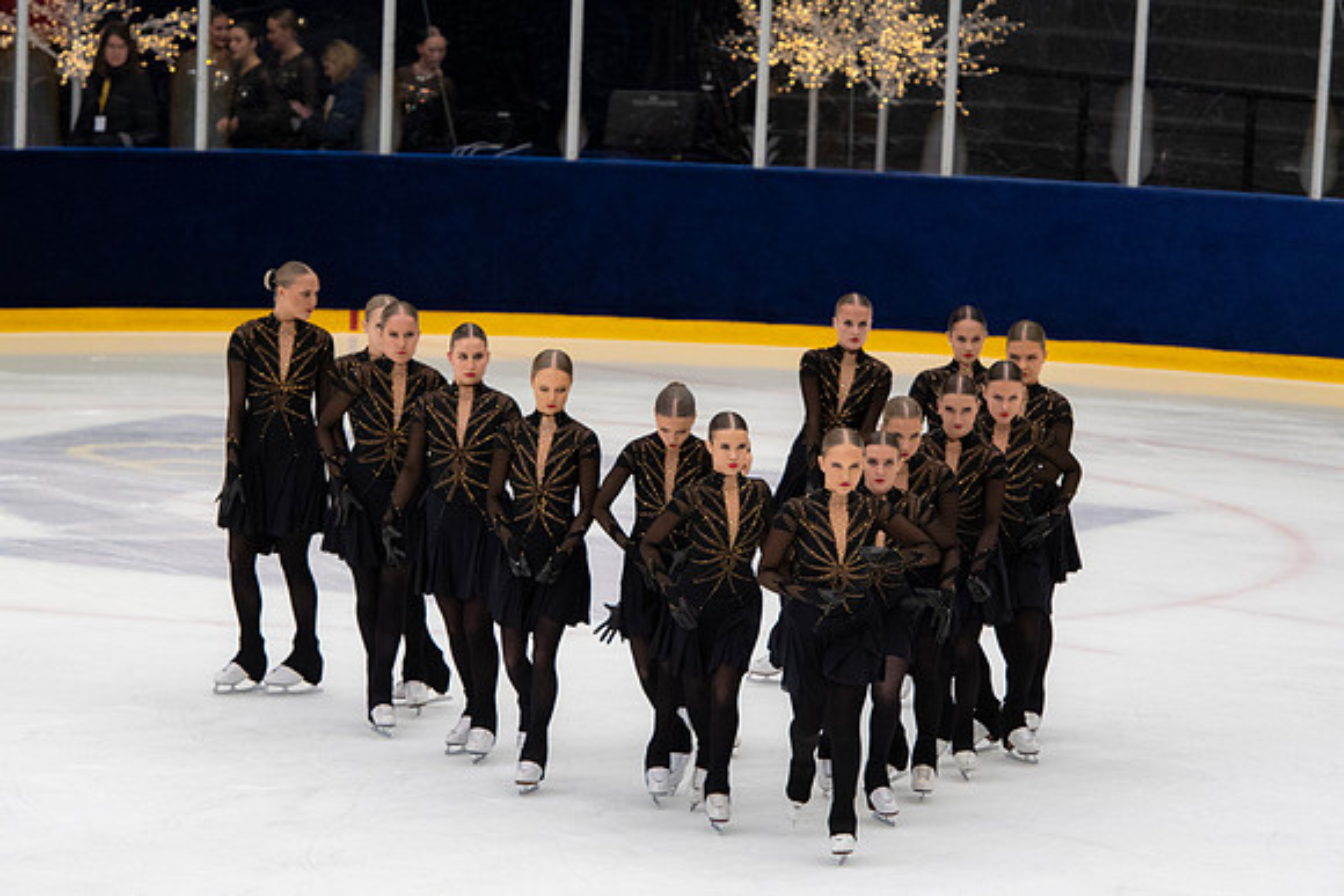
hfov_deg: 8.9
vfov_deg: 5.9
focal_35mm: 232
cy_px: 448
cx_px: 672
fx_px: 8682
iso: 1600
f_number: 5.6
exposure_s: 1/320
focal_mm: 155
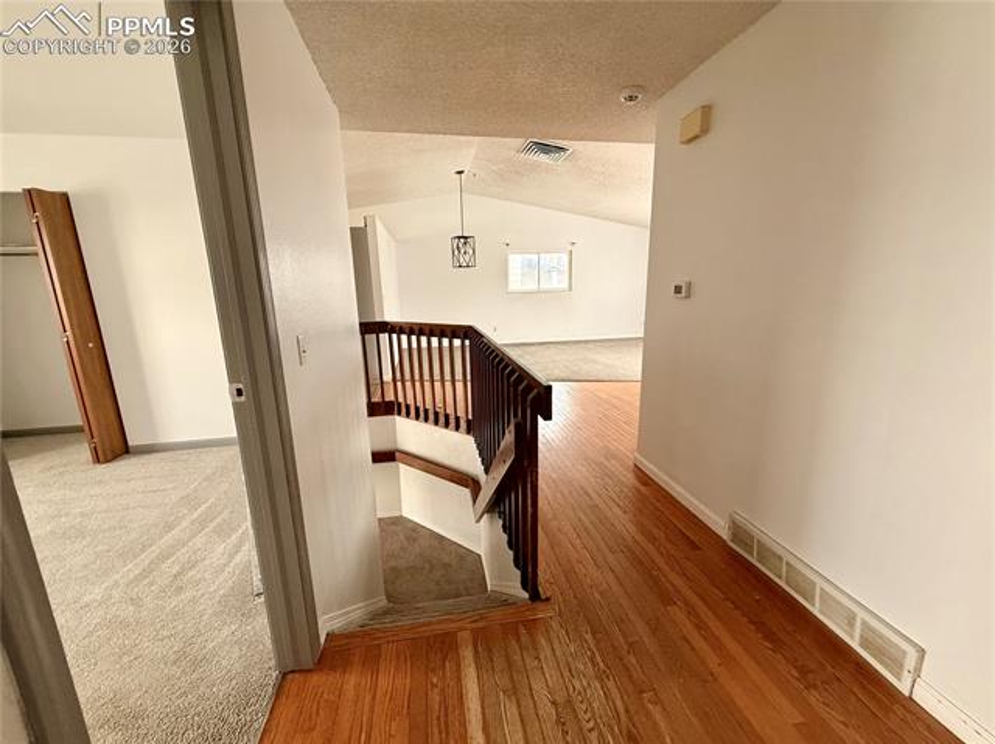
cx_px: 498
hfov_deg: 102.1
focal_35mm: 14
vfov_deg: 85.6
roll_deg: +1.2
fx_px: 402
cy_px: 372
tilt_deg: -12.6
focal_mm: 2.22
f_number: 2.2
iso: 250
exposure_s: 1/99
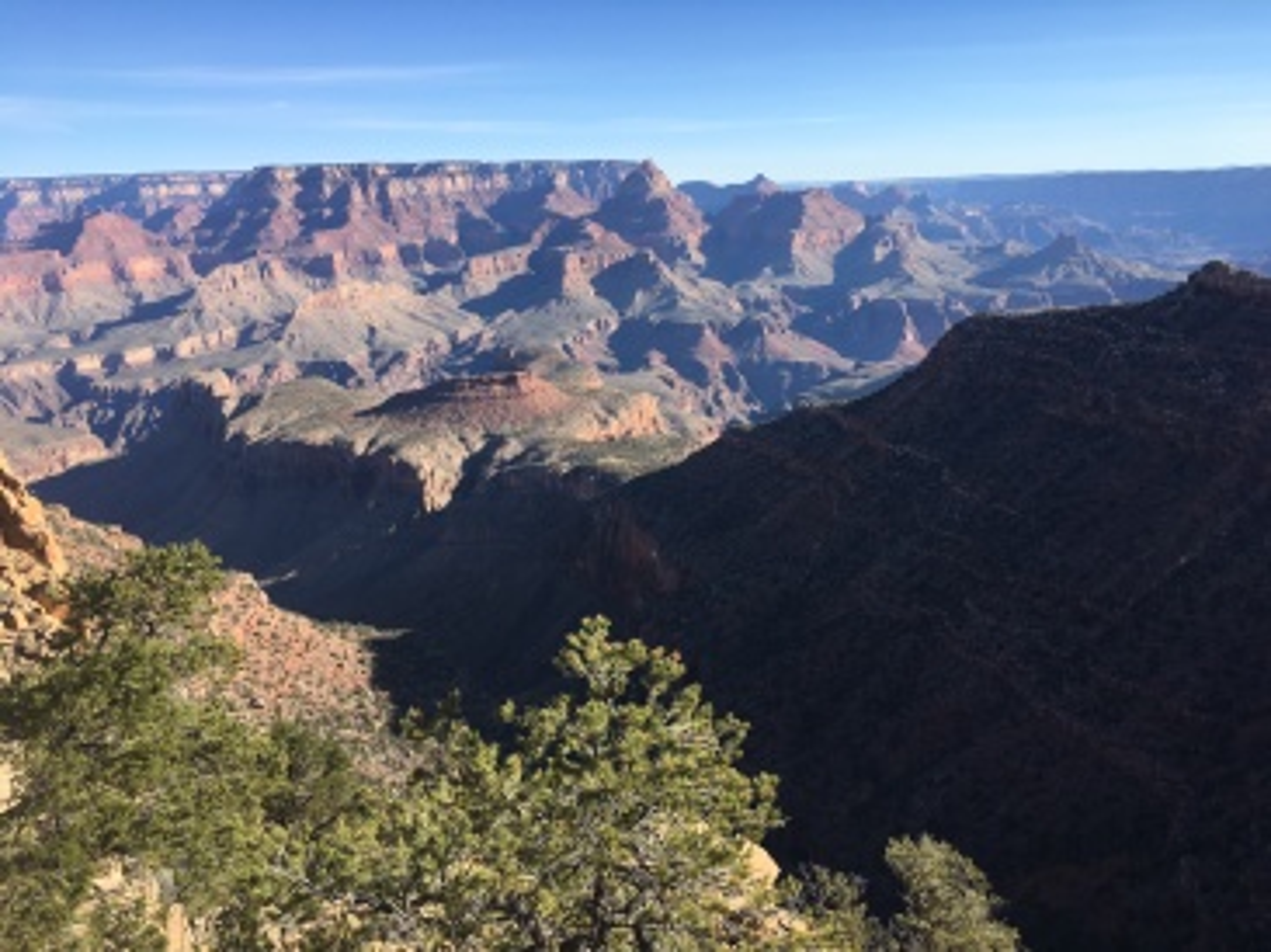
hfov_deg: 61.7
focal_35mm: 29
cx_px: 636
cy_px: 476
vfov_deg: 48.2
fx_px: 1064
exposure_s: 1/1068
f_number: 2.2
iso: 25
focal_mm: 4.15
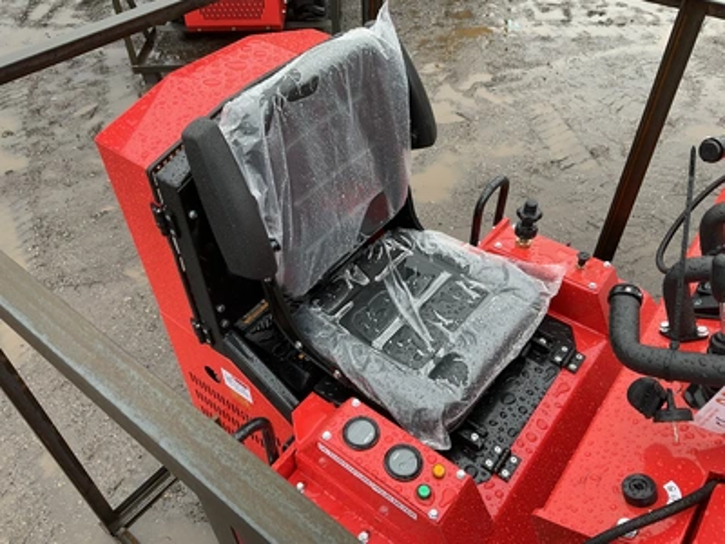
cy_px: 272
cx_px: 362
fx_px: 607
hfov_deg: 61.7
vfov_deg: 48.2
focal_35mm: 29
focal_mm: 3
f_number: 1.8
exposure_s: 1/122
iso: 25
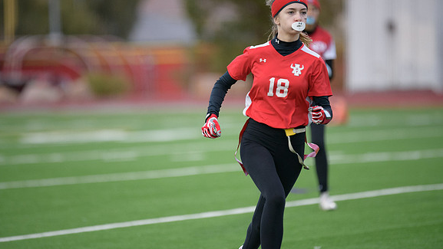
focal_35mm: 316
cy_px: 117
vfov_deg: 3.8
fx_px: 3713
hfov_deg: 6.8
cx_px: 221
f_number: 2.8
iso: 3200
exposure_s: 1/2500
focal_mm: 300
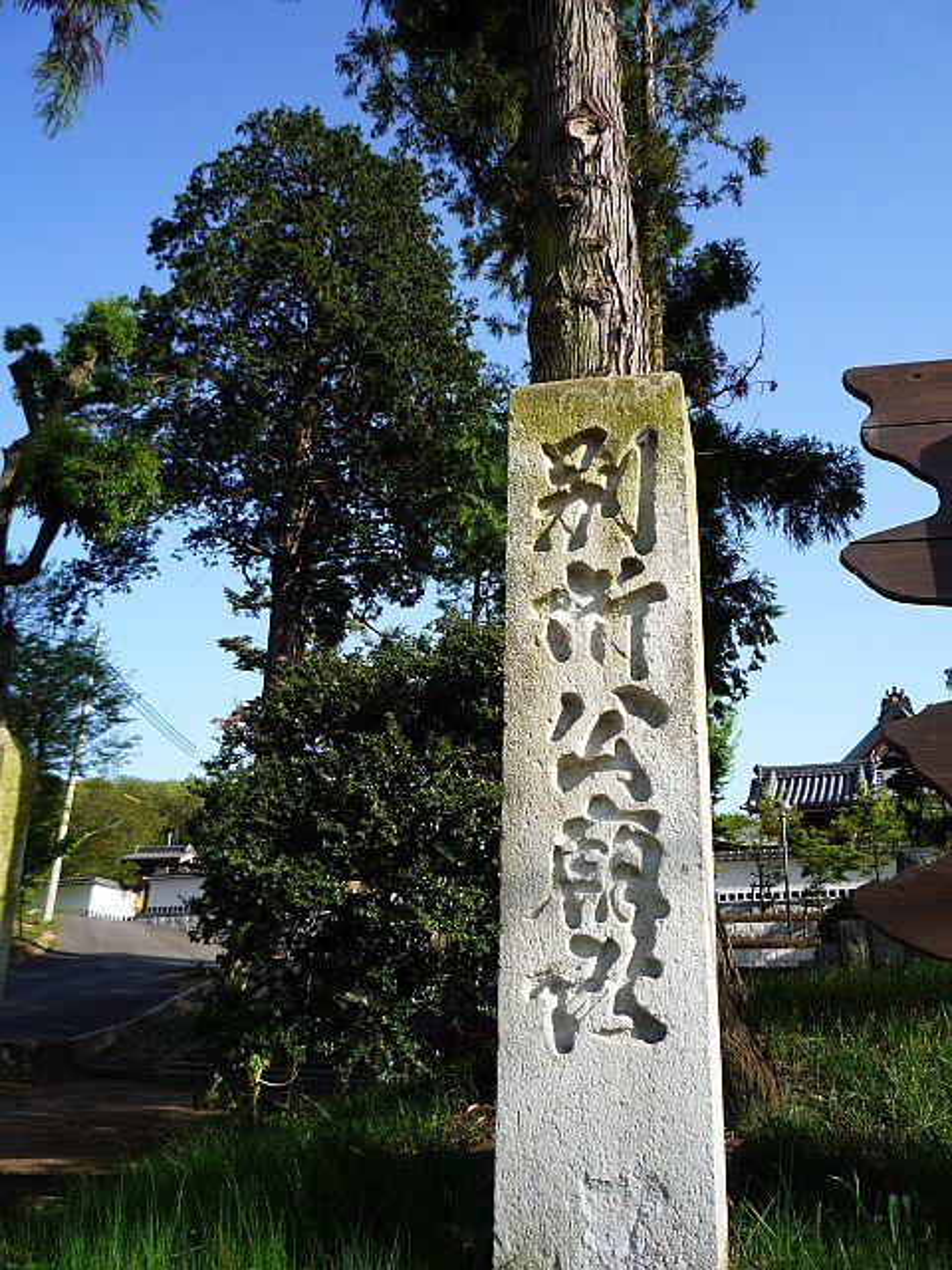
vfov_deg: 60.0
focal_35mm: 30
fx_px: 1100
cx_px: 476
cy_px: 635
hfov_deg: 46.8
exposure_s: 1/320
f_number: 4
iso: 100
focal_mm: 5.2
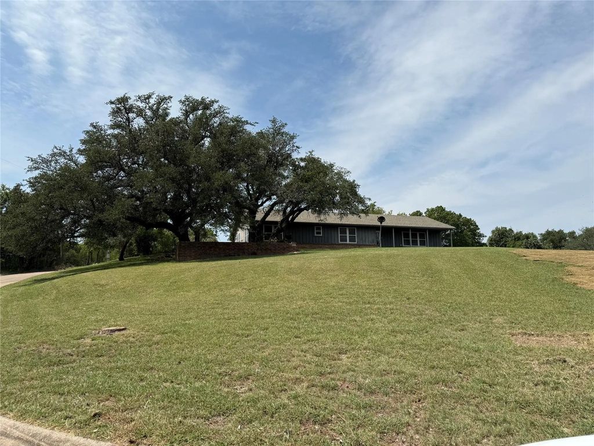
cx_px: 297
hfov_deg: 71.6
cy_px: 223
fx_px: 412
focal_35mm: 24
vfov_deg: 56.8
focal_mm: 6.76
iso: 80
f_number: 1.78
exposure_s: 1/7353
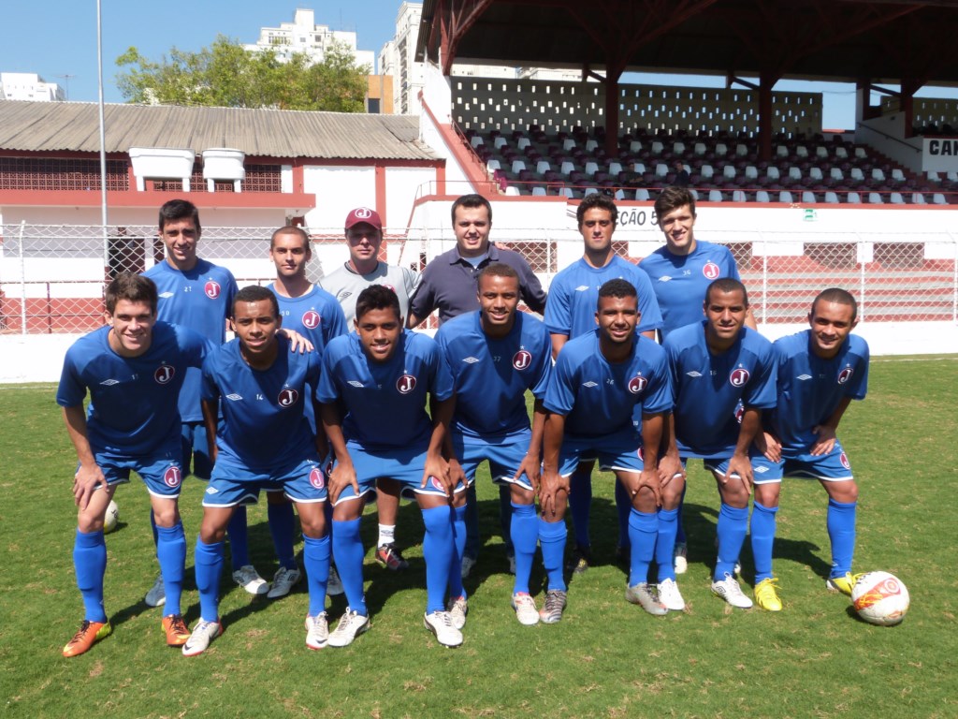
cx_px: 479
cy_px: 360
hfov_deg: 55.4
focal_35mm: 33
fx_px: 913
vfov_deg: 42.9
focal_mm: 5.8
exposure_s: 1/320
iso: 100
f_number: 5.6
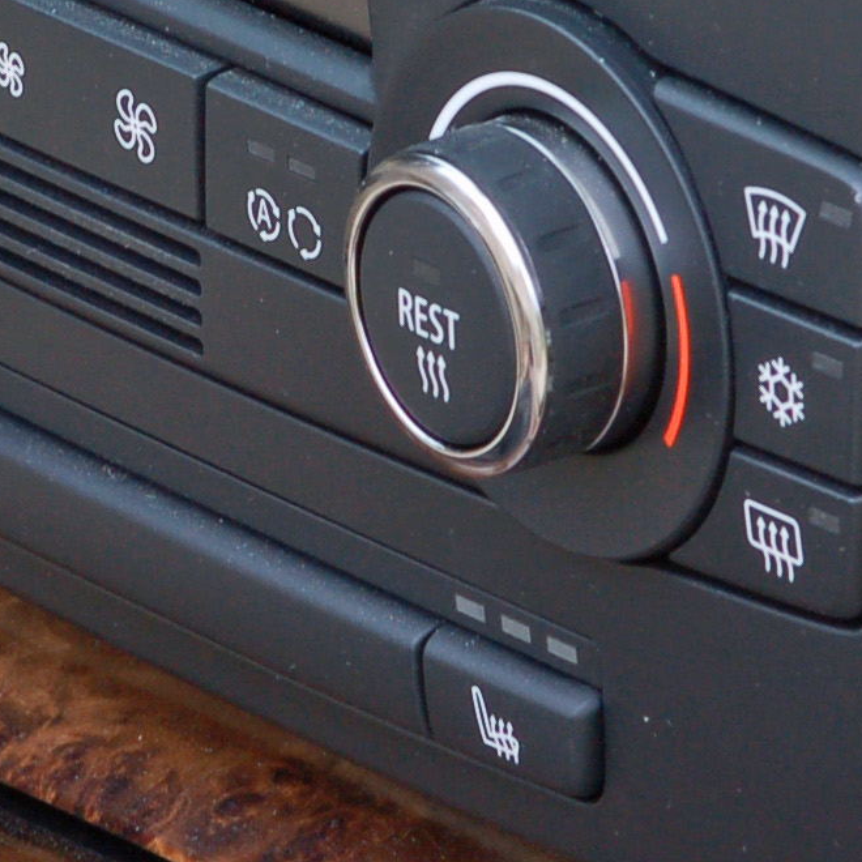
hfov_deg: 2.9
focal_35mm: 610
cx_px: 74
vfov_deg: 2.9
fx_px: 17184
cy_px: 16
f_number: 11
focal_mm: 105
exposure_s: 1/30
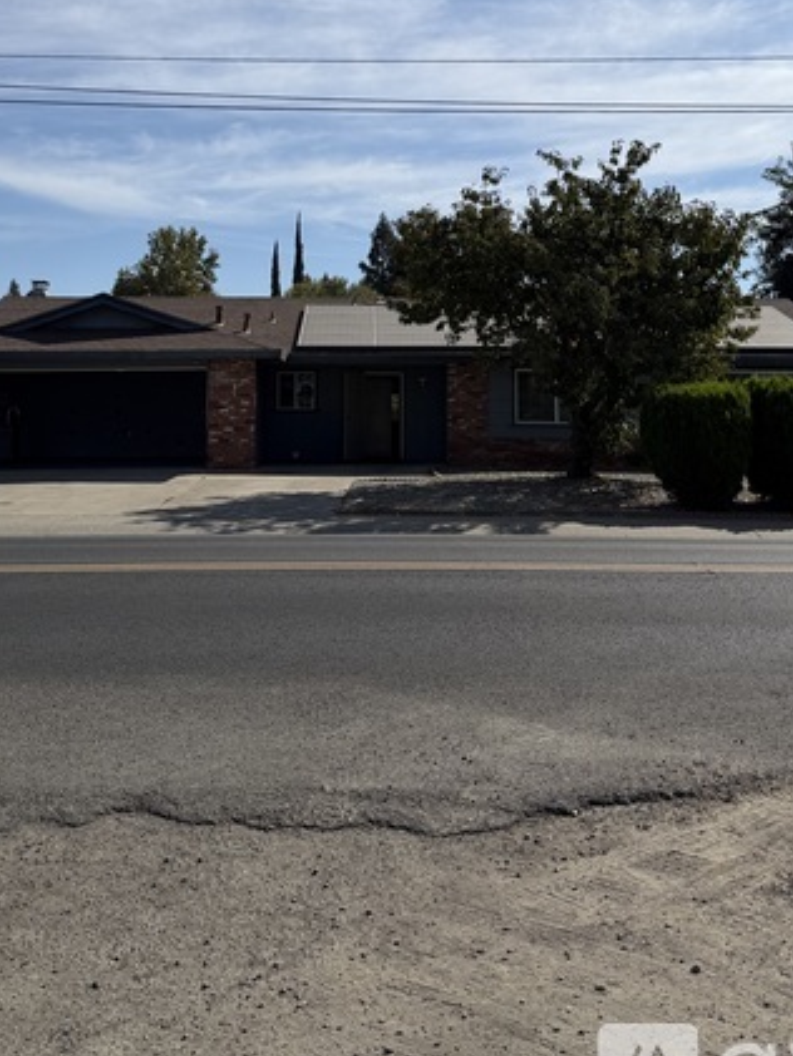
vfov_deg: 47.5
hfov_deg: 37.7
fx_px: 1160
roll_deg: -0.5
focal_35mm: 38
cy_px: 287
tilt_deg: +7.1
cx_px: 376
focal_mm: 6.76
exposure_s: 1/10309
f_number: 1.78
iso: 80
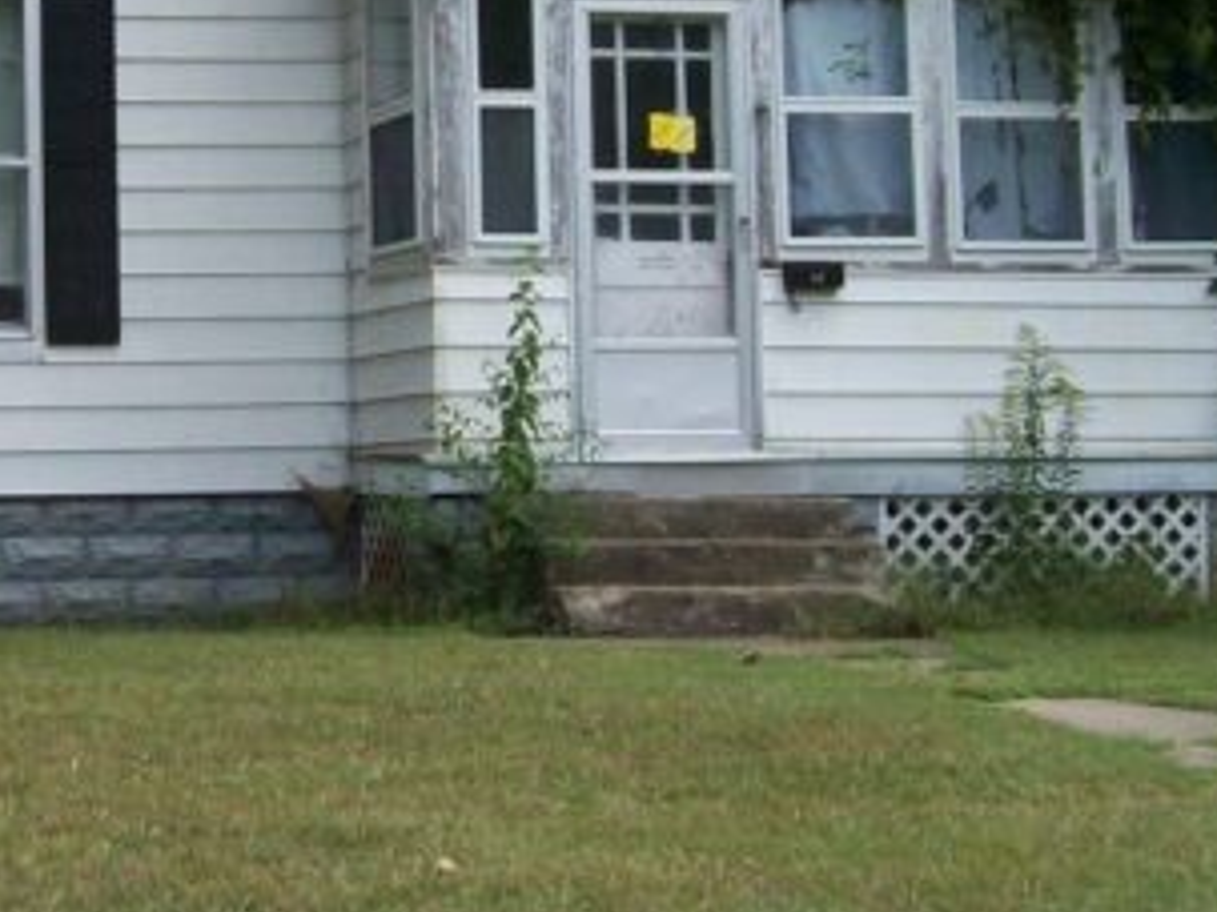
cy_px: 28
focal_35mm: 95
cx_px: 56
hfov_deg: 20.1
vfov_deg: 15.3
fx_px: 3339
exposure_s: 1/250
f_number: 4.8
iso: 80
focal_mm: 6
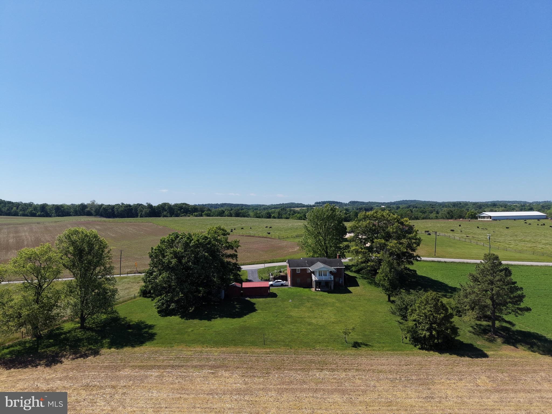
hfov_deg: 71.6
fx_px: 383
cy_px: 207
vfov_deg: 56.8
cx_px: 276
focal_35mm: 24
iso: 270
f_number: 1.8
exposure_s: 1/6000
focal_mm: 8.67
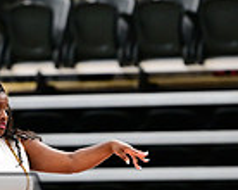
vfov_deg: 2.0
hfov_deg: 2.5
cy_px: 221
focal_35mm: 789
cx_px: 34
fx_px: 5550
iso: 6400
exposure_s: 1/1000
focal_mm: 200
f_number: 3.2
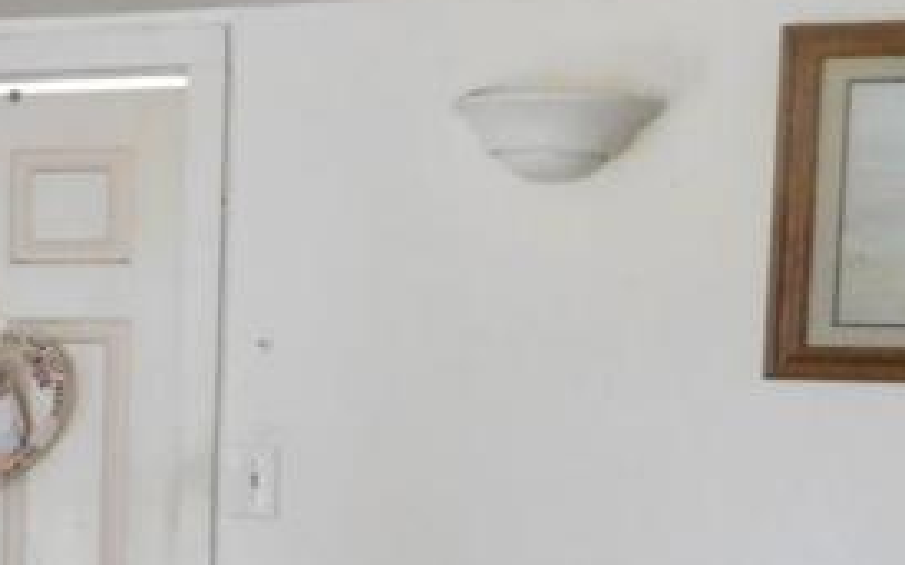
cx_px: -545
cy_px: 479
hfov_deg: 19.2
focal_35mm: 91
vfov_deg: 14.2
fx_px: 2244
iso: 800
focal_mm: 4
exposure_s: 1/50
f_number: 3
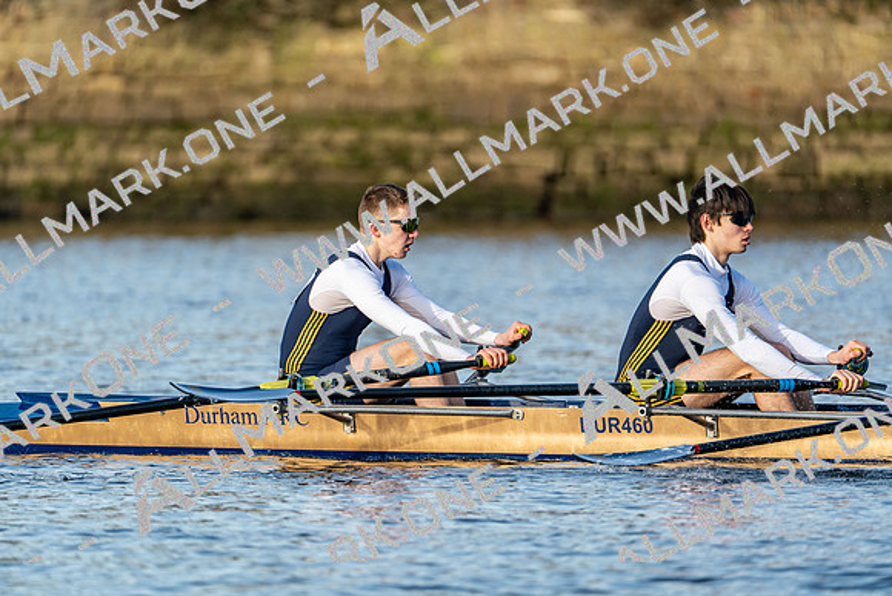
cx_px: 446
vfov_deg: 2.3
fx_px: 14869
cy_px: 298
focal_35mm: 600
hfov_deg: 3.4
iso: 1000
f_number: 6.3
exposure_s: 1/2000
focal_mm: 600
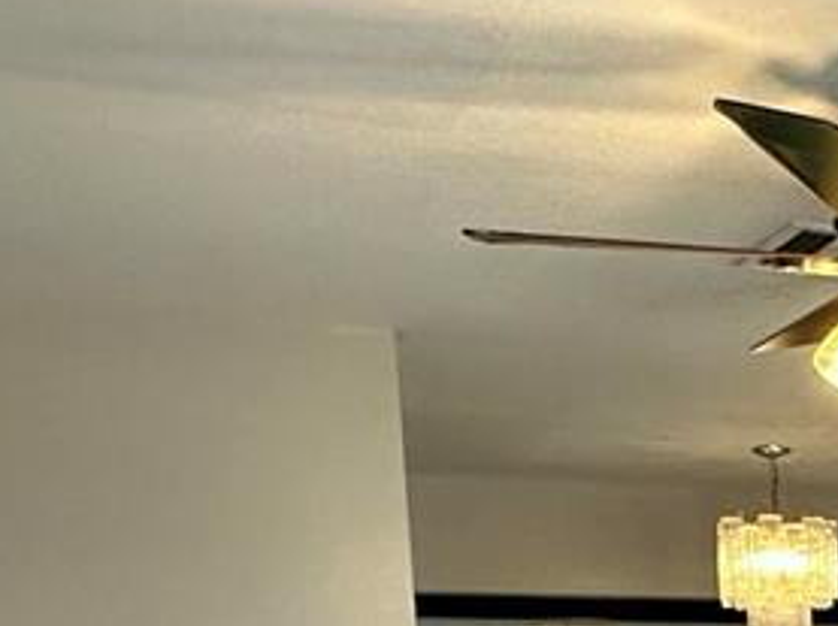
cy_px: 1049
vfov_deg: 16.0
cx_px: 1128
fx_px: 1958
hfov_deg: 21.5
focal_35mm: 81
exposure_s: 1/120
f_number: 2.2
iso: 160
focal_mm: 2.22
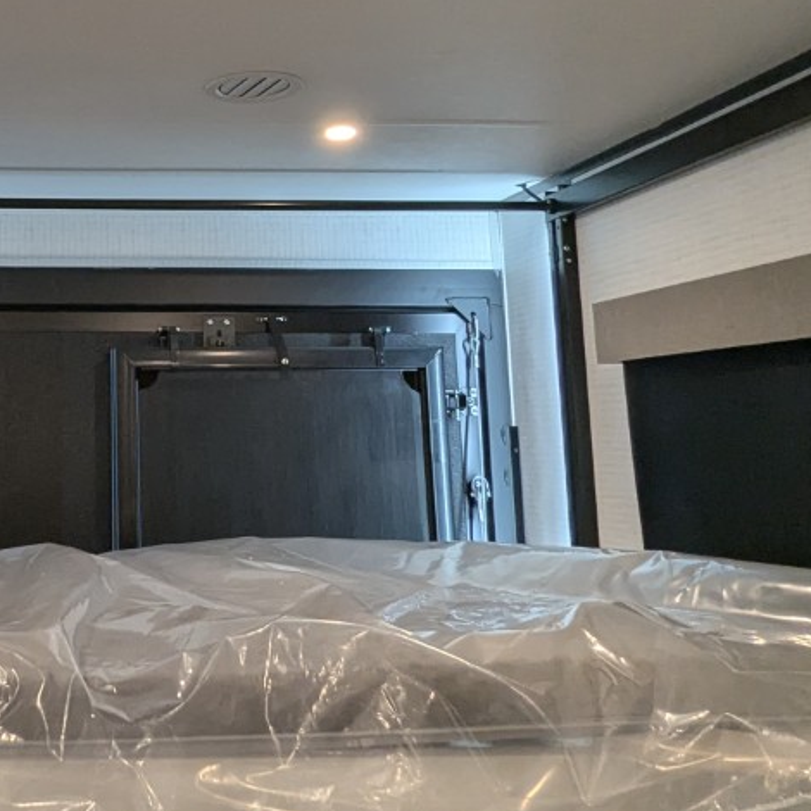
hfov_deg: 37.2
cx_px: 68
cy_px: 224
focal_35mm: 42
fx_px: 1113
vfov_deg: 39.2
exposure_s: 1/68.9
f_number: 2.2
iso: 226
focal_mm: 2.35
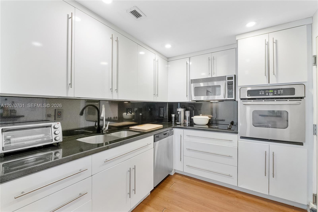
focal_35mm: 15
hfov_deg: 100.4
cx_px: 159
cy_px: 106
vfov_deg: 77.3
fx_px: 132
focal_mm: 10
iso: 800
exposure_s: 1/15
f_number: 6.3
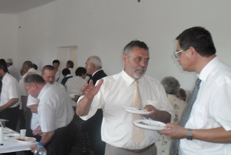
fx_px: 295
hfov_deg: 41.0
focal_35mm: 46
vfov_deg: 29.3
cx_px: 47
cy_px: 81
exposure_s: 1/45
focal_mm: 4.9
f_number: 3.5
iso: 100
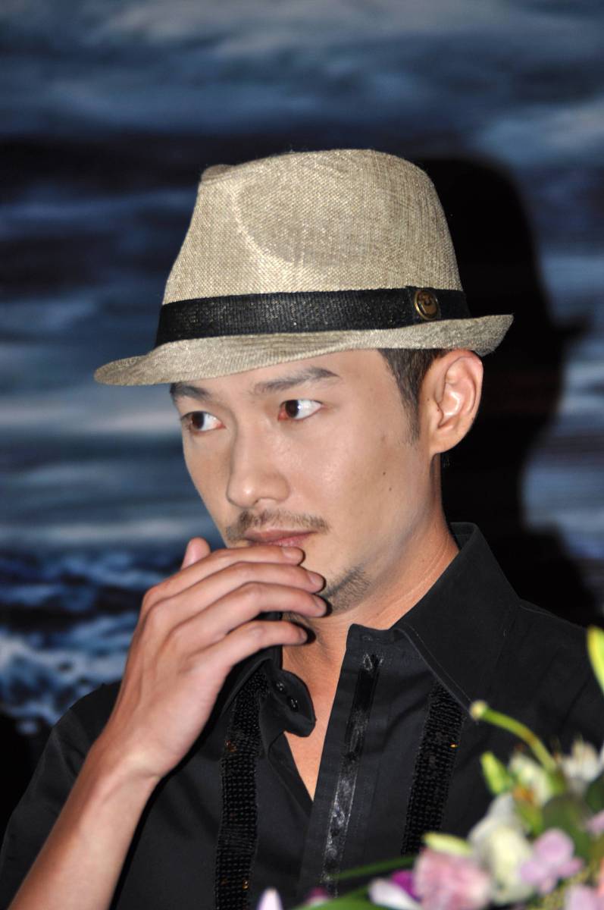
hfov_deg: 3.7
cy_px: 455
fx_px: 9461
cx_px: 302
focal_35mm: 375
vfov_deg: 5.5
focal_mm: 250
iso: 200
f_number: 6.3
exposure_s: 1/125
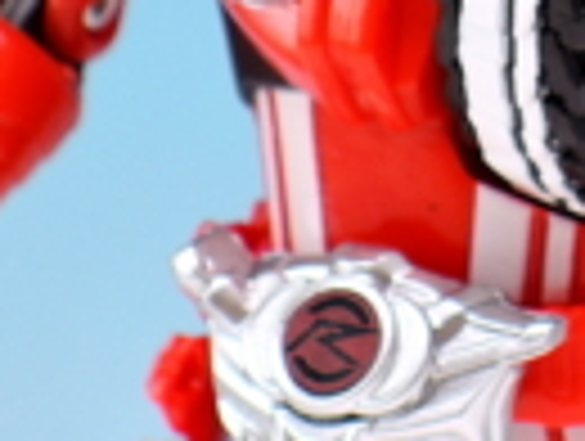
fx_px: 7805
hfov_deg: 4.3
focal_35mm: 461
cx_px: 693
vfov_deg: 3.2
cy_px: -200
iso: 80
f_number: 5.6
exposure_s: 1/2
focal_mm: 25.5
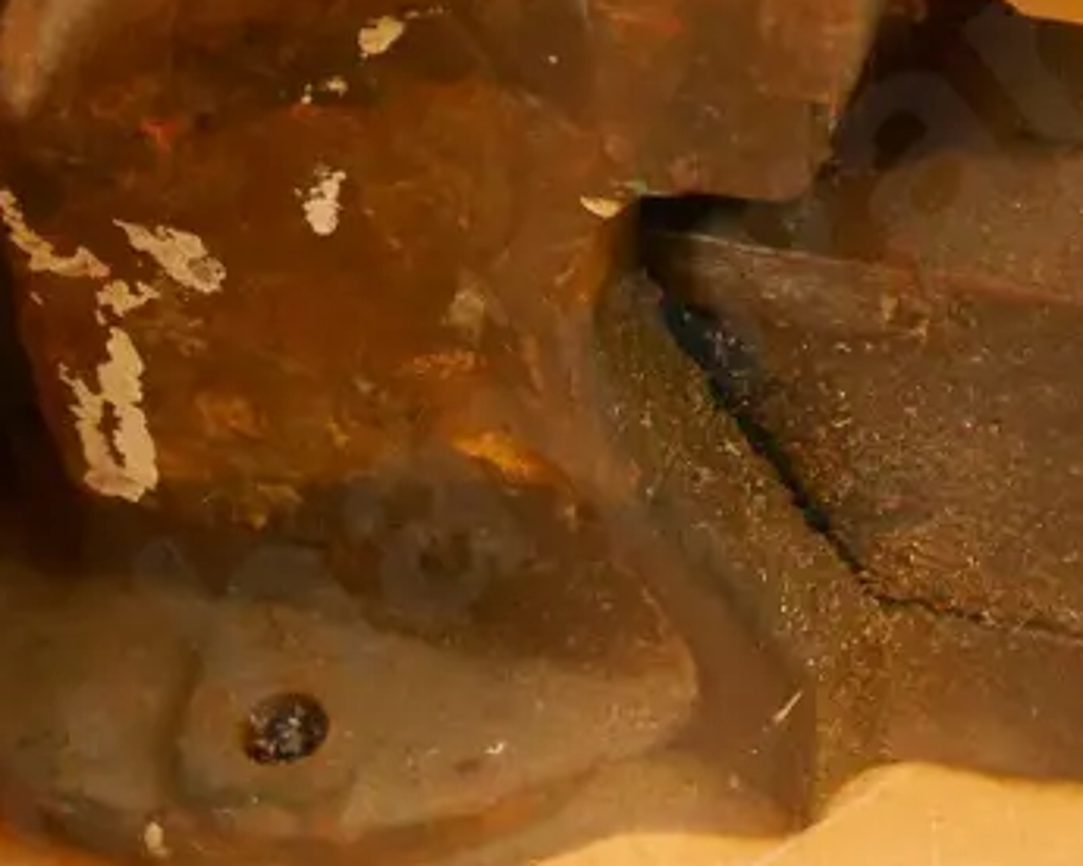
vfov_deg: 17.6
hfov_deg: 21.8
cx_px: 804
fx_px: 2789
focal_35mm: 87
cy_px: 243
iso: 3200
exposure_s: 1/25
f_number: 3.7
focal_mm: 15
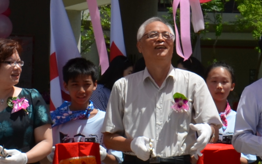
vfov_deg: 7.0
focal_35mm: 185
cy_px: -9
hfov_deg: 11.3
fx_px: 1324
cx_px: 189
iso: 100
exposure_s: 1/200
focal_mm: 25
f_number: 10
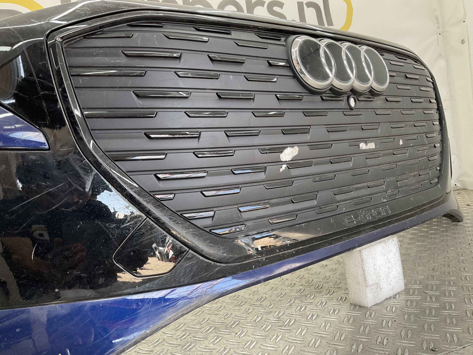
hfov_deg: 61.7
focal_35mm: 29
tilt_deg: -2.0
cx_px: 236
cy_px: 178
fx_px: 396
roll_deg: +4.5
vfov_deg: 48.2
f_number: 1.8
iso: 50
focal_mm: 3
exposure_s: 1/120
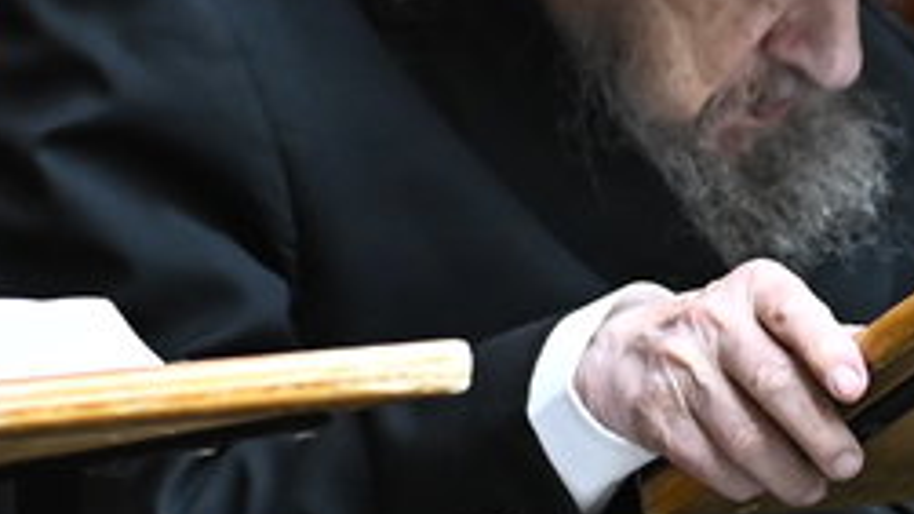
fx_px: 9909
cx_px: 539
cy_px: 224
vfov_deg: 3.0
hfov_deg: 5.3
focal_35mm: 409
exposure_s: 1/200
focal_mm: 70
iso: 3200
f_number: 3.2
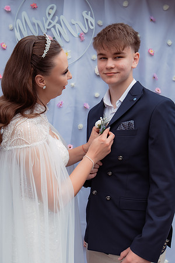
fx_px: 328
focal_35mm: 45
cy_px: 132
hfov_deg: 29.6
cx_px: 55
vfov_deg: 43.6
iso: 200
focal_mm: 30
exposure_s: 1/400
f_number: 4
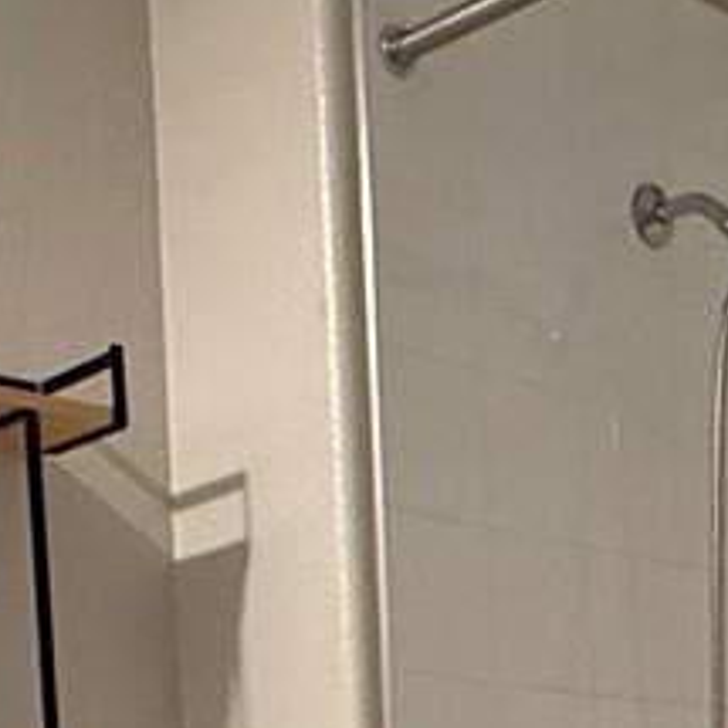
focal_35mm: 92
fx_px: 2189
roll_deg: +2.7
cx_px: 433
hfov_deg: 18.9
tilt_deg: -3.5
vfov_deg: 16.7
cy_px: 1182
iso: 320
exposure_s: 1/60
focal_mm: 2.22
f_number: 2.2
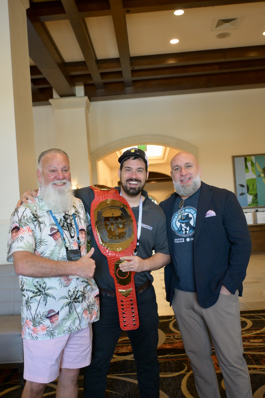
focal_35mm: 34
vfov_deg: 55.1
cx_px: 132
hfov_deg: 38.4
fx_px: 381
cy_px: 199
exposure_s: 1/60
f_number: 4.2
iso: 1400
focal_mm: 23
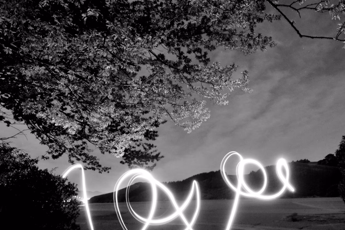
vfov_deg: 56.6
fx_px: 211
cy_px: 143
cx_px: 191
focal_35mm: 22
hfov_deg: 78.3
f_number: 3.5
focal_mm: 10
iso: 1600
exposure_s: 10
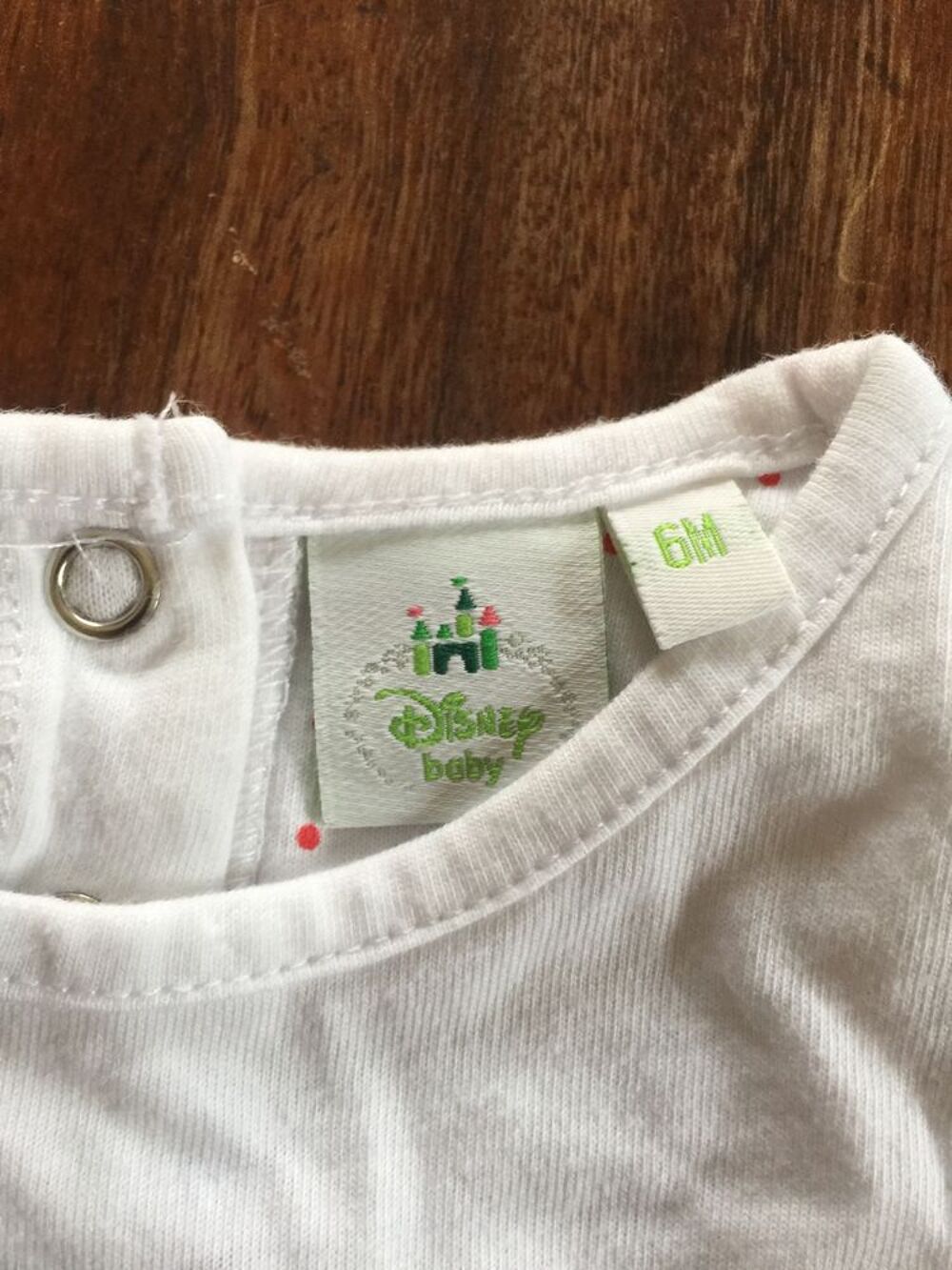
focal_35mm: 29
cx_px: 476
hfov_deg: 48.2
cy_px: 635
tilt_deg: -87.9
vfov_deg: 61.7
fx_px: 1063
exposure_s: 1/33
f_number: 2.2
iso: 80
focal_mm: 4.15
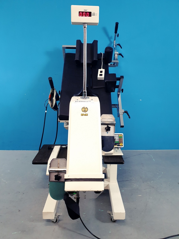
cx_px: 90
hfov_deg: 53.1
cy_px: 120
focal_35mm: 26
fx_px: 179
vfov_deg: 67.3
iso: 320
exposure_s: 1/50
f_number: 2.4
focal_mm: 4.3
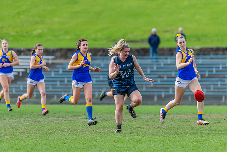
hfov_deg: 4.8
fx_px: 2718
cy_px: 76
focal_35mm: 431
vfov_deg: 3.2
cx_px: 115
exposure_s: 1/1600
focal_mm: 420
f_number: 6
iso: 900
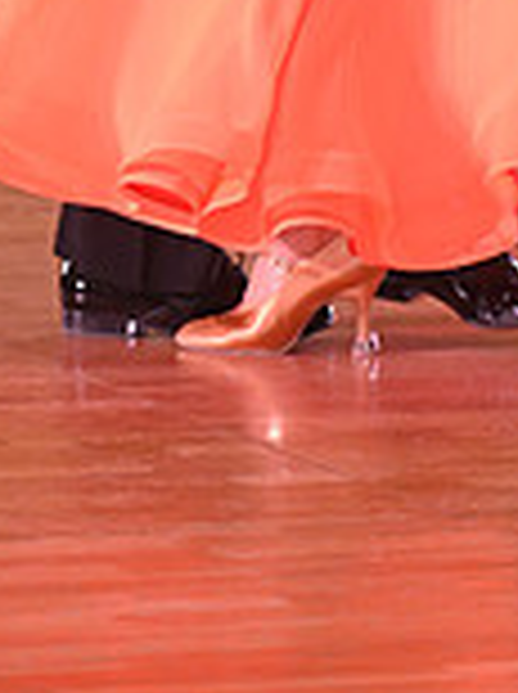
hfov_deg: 3.3
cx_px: 232
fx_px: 8863
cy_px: -598
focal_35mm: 443
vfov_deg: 4.4
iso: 2000
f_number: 4.5
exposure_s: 1/200
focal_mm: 122
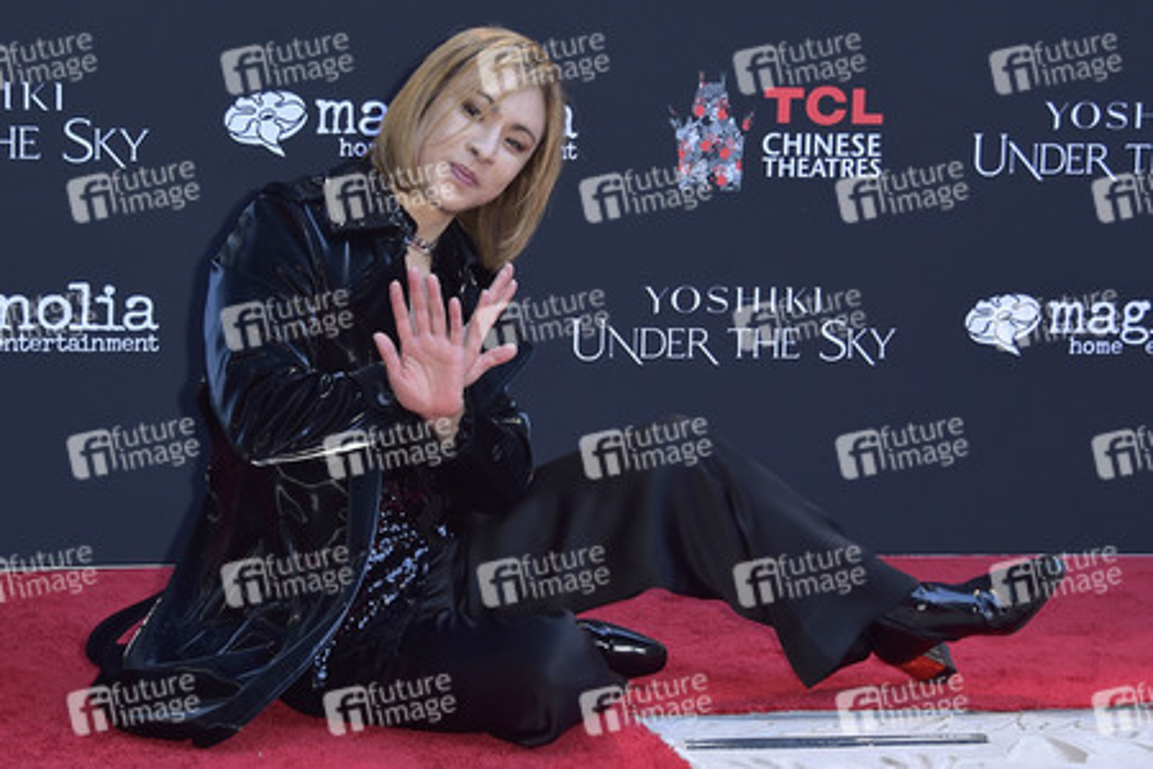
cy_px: 384
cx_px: 576
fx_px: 2306
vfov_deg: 18.9
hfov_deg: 28.1
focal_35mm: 72
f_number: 6.3
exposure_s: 1/250
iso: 400
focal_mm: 72
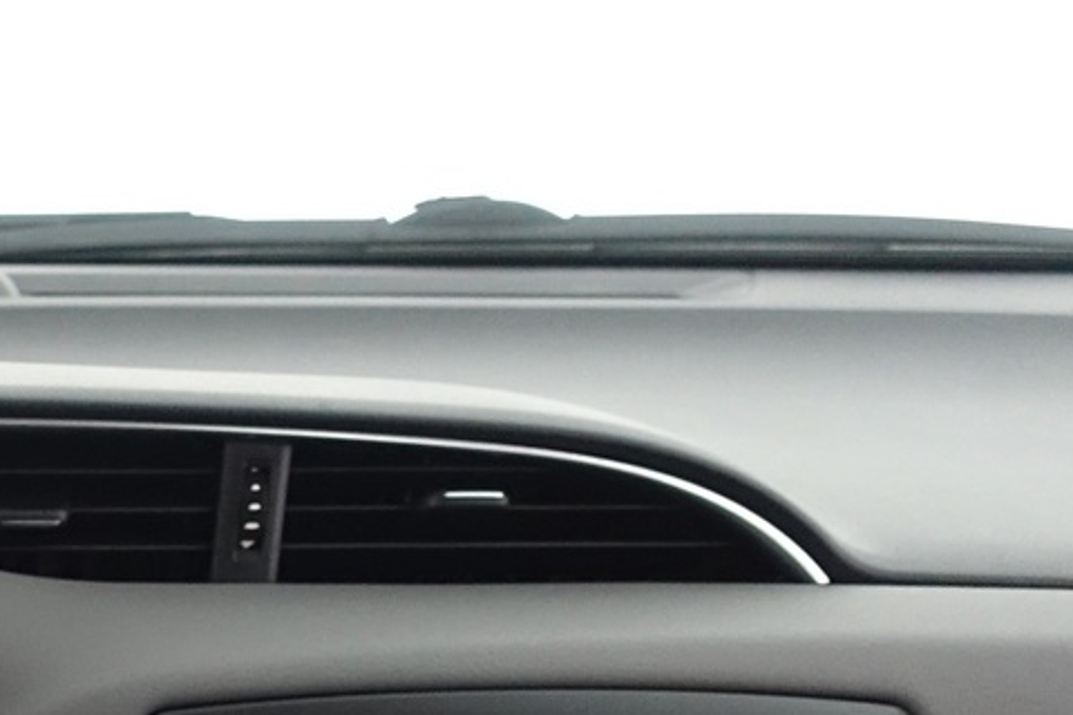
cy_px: 1050
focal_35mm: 81
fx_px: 2414
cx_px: -689
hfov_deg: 20.2
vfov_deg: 15.6
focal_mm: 8.8
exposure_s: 1/30
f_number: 2.5
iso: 1000
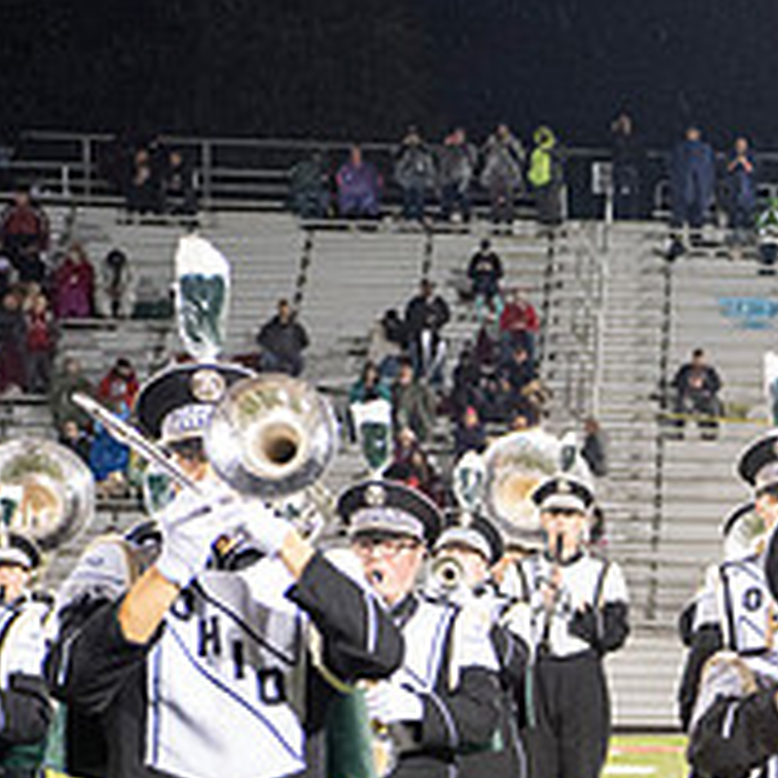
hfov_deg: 8.6
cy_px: 780
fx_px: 5086
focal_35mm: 200
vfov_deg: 8.7
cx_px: 1160
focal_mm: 70
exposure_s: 1/125
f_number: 5.6
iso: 5000
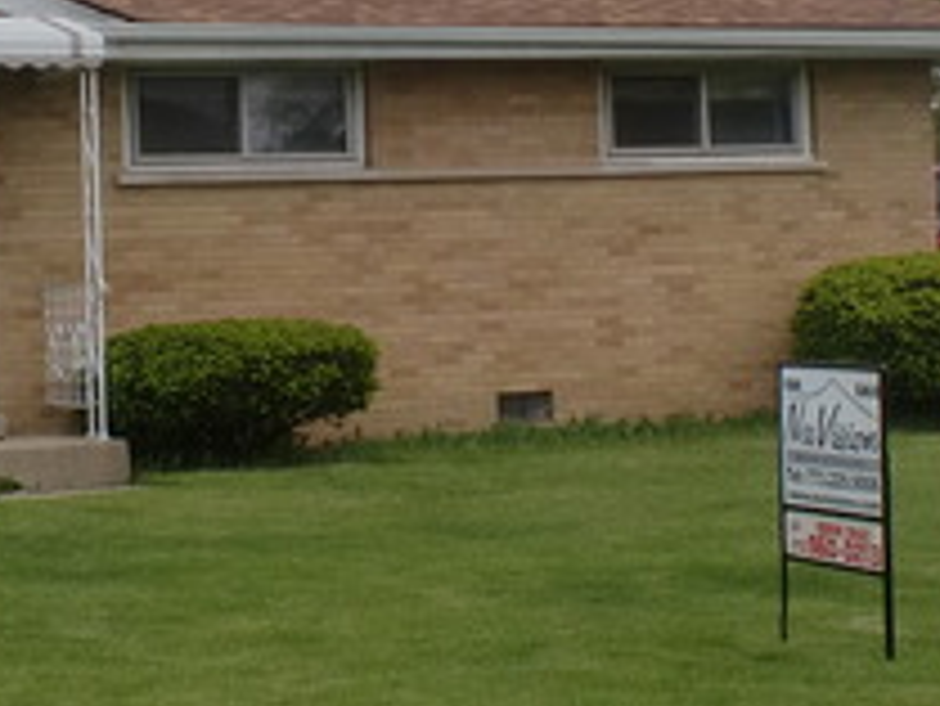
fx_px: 2907
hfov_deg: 18.4
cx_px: 436
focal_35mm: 107
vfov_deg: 13.8
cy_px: 202
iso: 64
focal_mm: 6.3
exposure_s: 1/400
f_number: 5.6
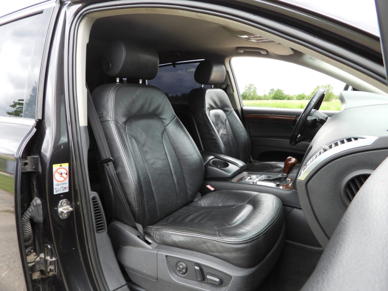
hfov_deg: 71.6
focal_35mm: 24
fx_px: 269
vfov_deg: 56.8
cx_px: 194
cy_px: 146
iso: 100
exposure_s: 1/100
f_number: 2.8
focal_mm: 4.3
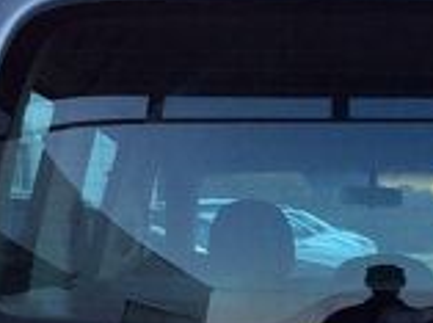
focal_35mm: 98
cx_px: 386
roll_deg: +3.1
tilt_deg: -9.0
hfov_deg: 19.7
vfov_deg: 14.4
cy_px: 413
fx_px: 1223
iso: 32
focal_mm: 3.3
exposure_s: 1/133
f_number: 2.4
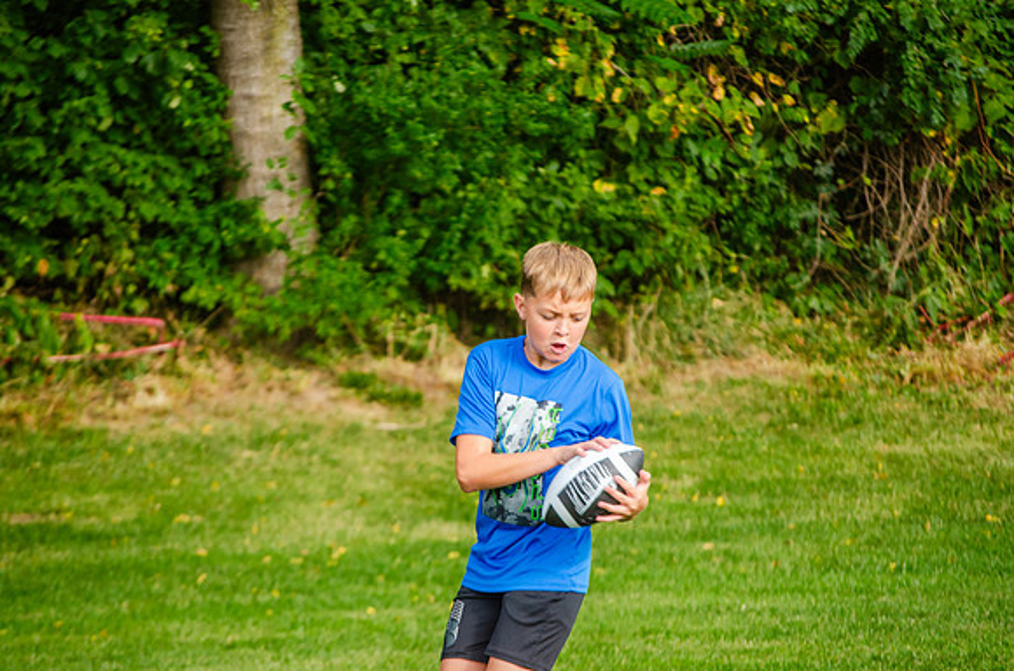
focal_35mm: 202
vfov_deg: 6.8
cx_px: 507
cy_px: 336
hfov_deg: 10.2
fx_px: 5691
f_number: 5.6
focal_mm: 135
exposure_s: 1/500
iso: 360
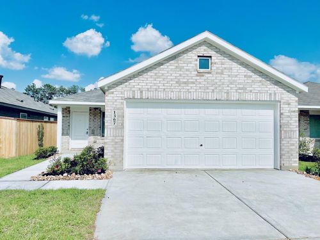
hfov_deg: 67.3
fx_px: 240
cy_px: 120
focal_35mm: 26
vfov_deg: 53.1
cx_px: 160
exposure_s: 1/16393
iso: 50
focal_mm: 5.7
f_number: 1.5
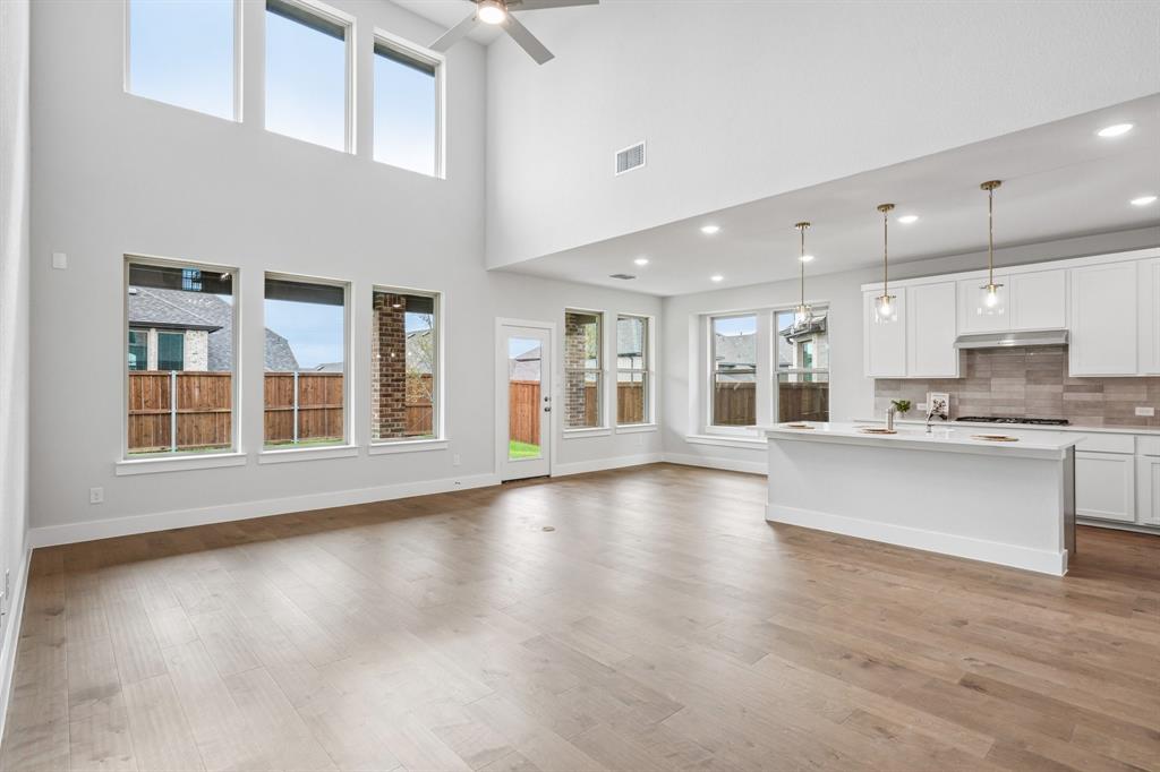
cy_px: 386
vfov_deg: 70.4
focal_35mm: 17
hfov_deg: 93.3
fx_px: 548
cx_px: 580
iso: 200
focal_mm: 17
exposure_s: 1/30
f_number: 8
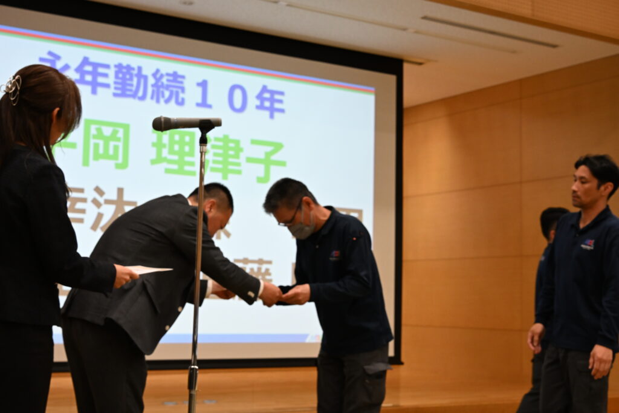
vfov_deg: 24.6
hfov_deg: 36.2
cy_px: 206
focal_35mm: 55
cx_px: 310
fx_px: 946
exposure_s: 1/125
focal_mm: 55
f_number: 8
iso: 3600
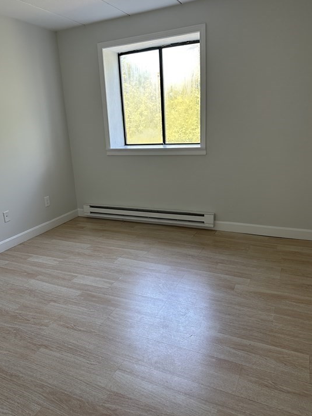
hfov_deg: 53.1
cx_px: 149
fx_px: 312
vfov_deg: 67.2
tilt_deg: -13.3
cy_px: 194
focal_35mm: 26
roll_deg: +3.4
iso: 125
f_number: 1.78
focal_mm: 6.86
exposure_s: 1/121
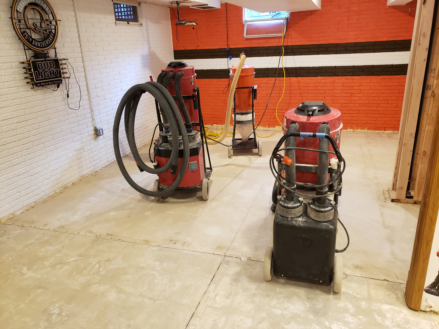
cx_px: 220
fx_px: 330
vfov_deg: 53.1
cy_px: 164
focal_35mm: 26
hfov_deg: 67.3
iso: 250
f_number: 1.5
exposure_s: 1/30
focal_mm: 4.3
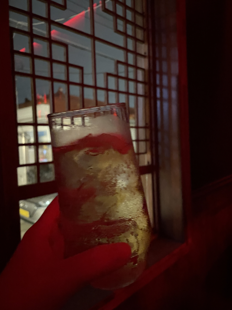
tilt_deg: -3.7
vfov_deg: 67.3
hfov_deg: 53.1
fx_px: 232
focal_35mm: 26
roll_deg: +2.4
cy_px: 155
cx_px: 116
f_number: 1.6
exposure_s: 1/15
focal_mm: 4.2
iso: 4000
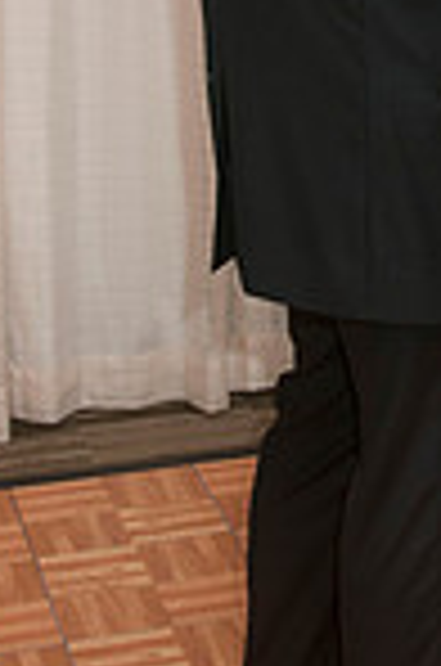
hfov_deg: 10.9
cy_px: 72
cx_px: 497
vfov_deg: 16.5
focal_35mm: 123
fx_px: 2271
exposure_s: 1/60
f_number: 5.6
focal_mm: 27
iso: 400
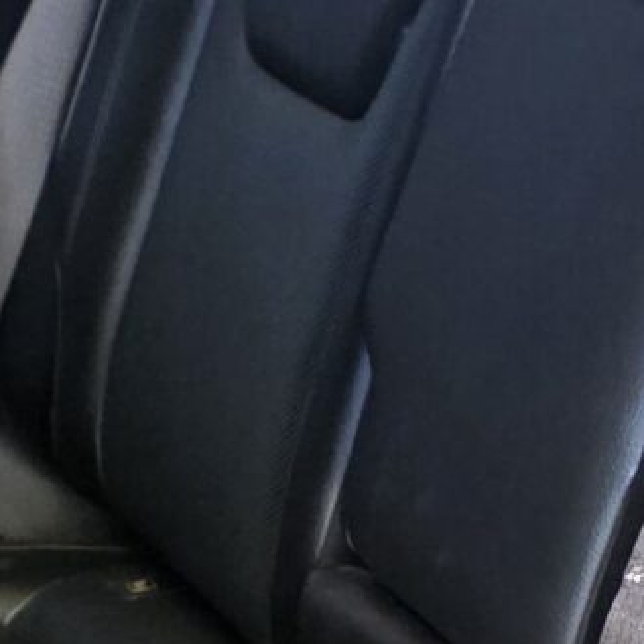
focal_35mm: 159
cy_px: 536
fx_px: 3347
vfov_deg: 10.9
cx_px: 408
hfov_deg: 11.0
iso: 500
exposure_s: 1/100
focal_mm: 6.3
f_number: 1.7
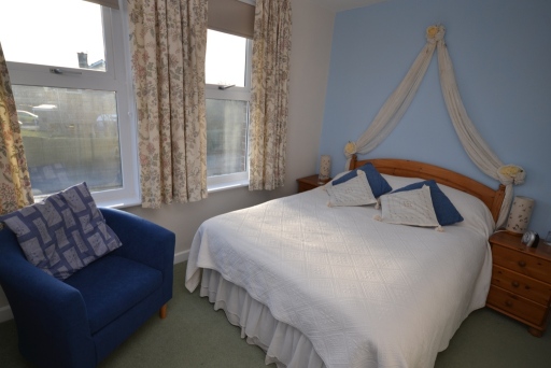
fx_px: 299
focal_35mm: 20
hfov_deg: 85.4
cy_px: 184
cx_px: 276
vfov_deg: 63.3
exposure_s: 1/125
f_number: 5.6
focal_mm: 13
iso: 200
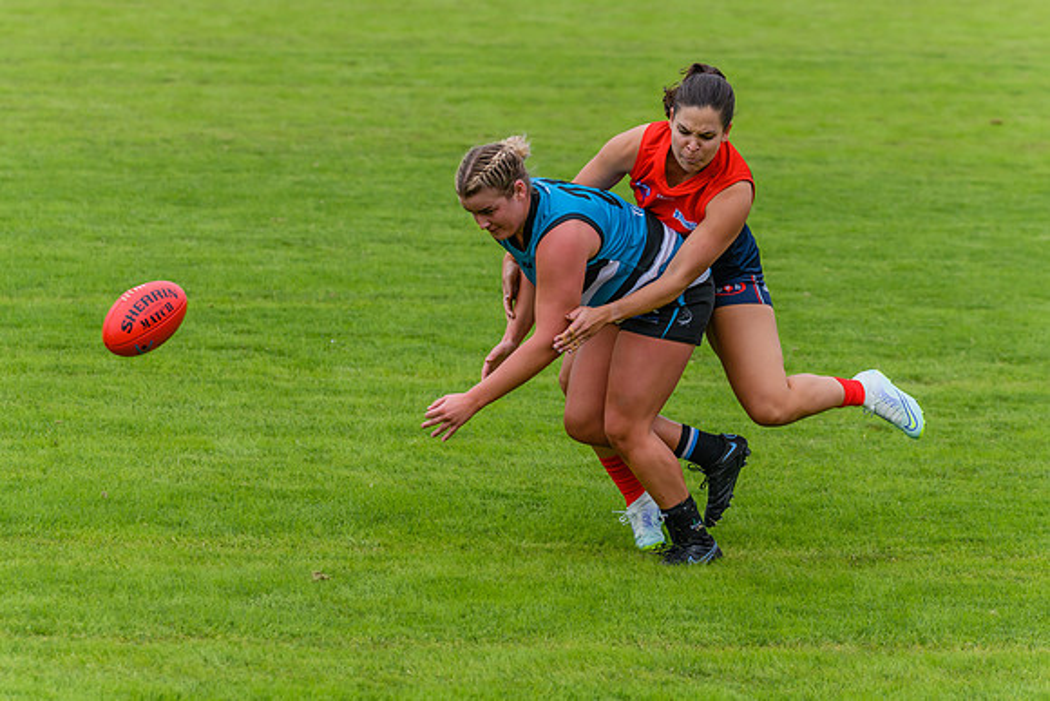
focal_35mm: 206
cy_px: 358
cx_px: 537
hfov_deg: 10.0
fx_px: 6011
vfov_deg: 6.7
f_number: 5.6
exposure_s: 1/1600
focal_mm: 190
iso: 800
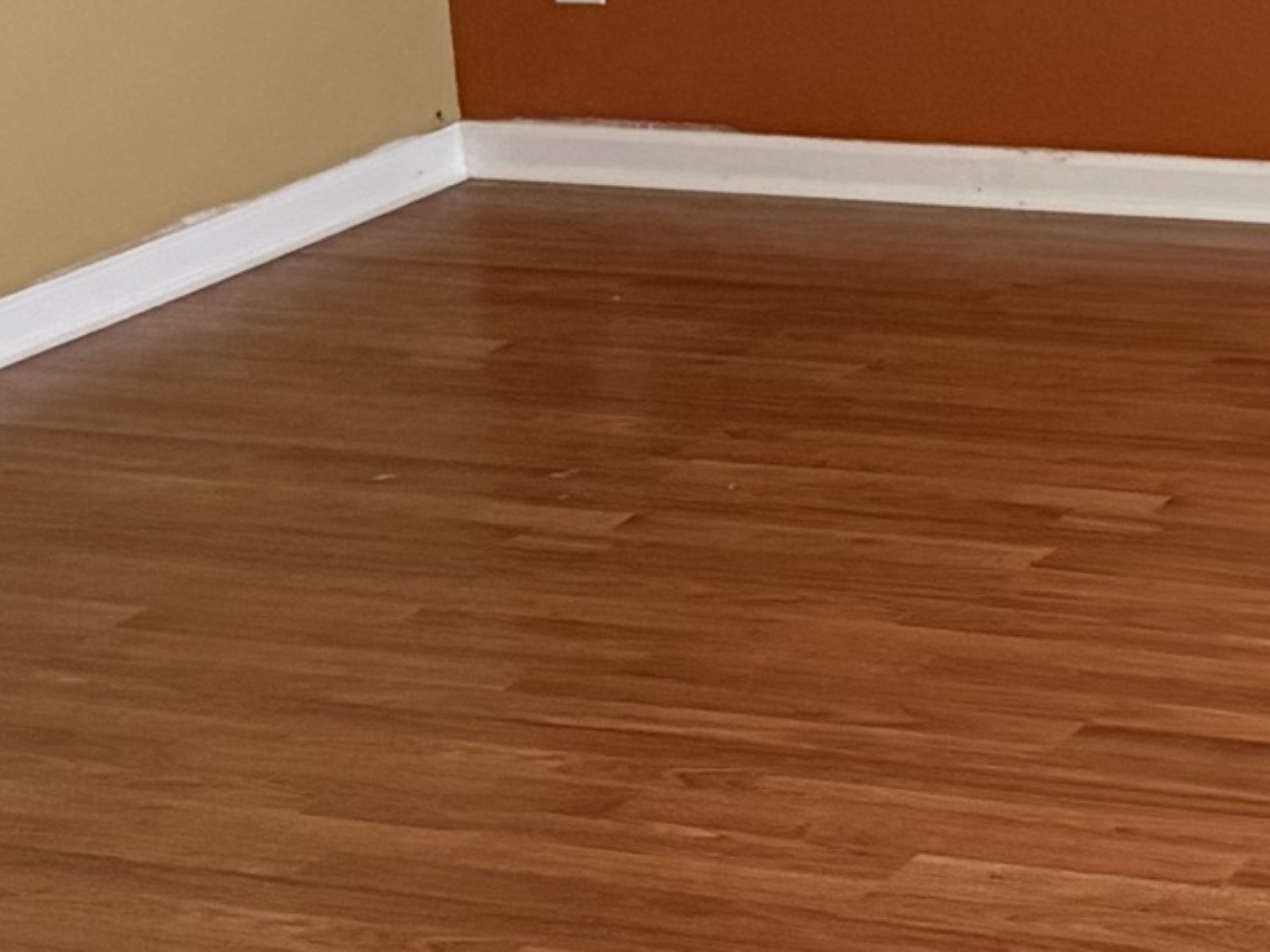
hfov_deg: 16.7
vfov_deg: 13.1
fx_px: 4072
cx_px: 1647
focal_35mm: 111
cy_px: -32
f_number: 1.78
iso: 640
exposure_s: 1/60
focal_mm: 6.76
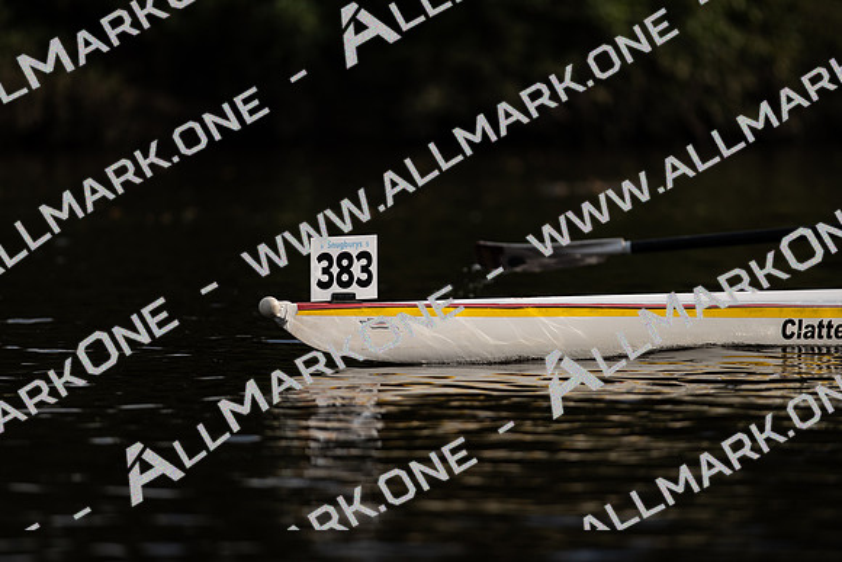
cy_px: 281
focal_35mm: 300
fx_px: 7018
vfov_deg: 4.6
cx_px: 421
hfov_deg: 6.9
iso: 125
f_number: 4
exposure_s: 1/1600
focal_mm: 300
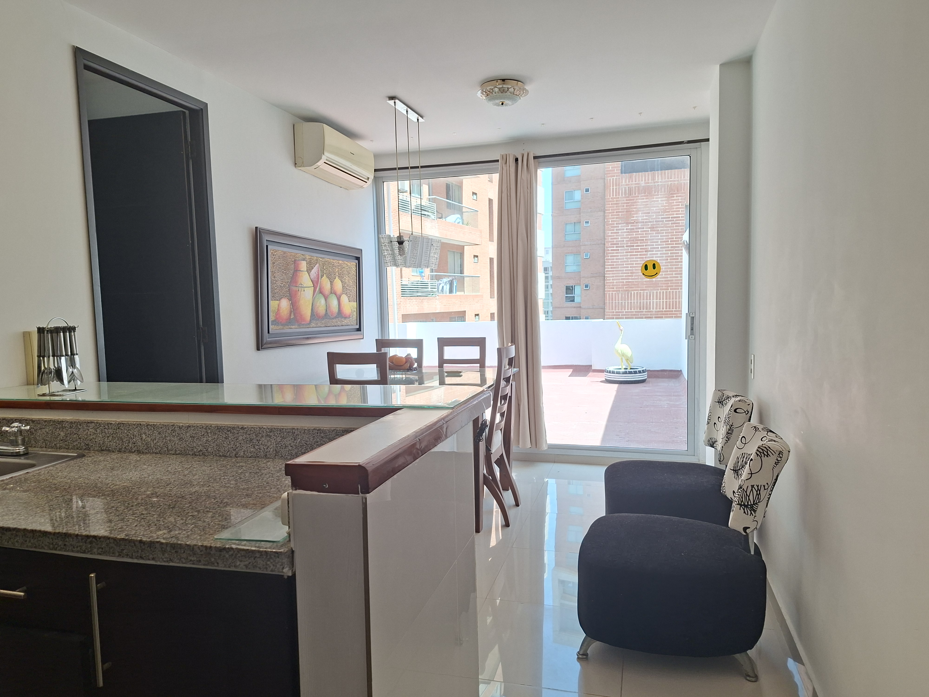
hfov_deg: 73.9
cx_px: 464
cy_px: 348
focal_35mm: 23
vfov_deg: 58.9
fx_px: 617
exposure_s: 1/120
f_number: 1.8
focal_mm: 5.54
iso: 50
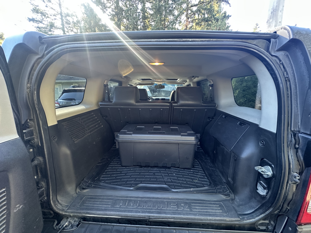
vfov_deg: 85.7
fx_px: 126
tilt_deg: -9.4
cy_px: 116
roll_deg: +0.5
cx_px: 156
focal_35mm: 14
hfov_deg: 102.1
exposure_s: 1/99
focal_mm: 2.22
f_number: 2.2
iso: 250
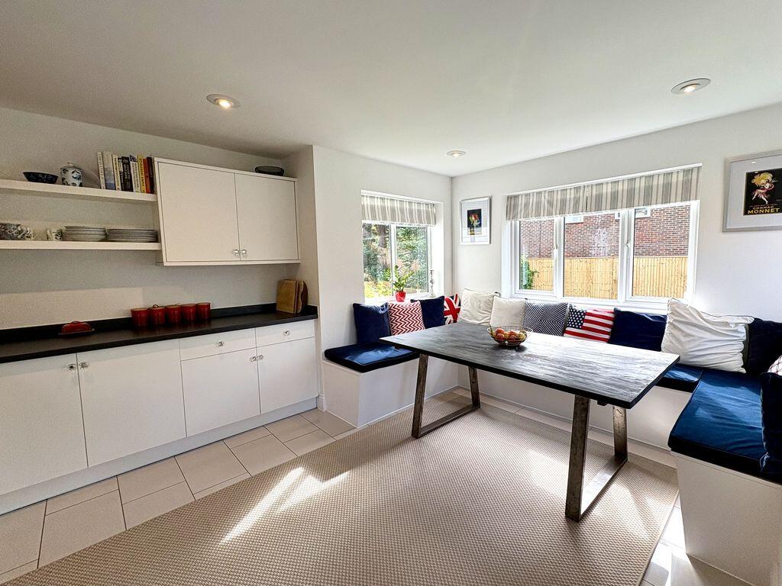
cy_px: 293
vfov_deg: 85.7
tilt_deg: -4.5
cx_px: 391
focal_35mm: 14
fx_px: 316
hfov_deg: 102.1
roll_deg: +1.2
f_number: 2.2
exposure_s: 1/126
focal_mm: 2.22
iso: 40
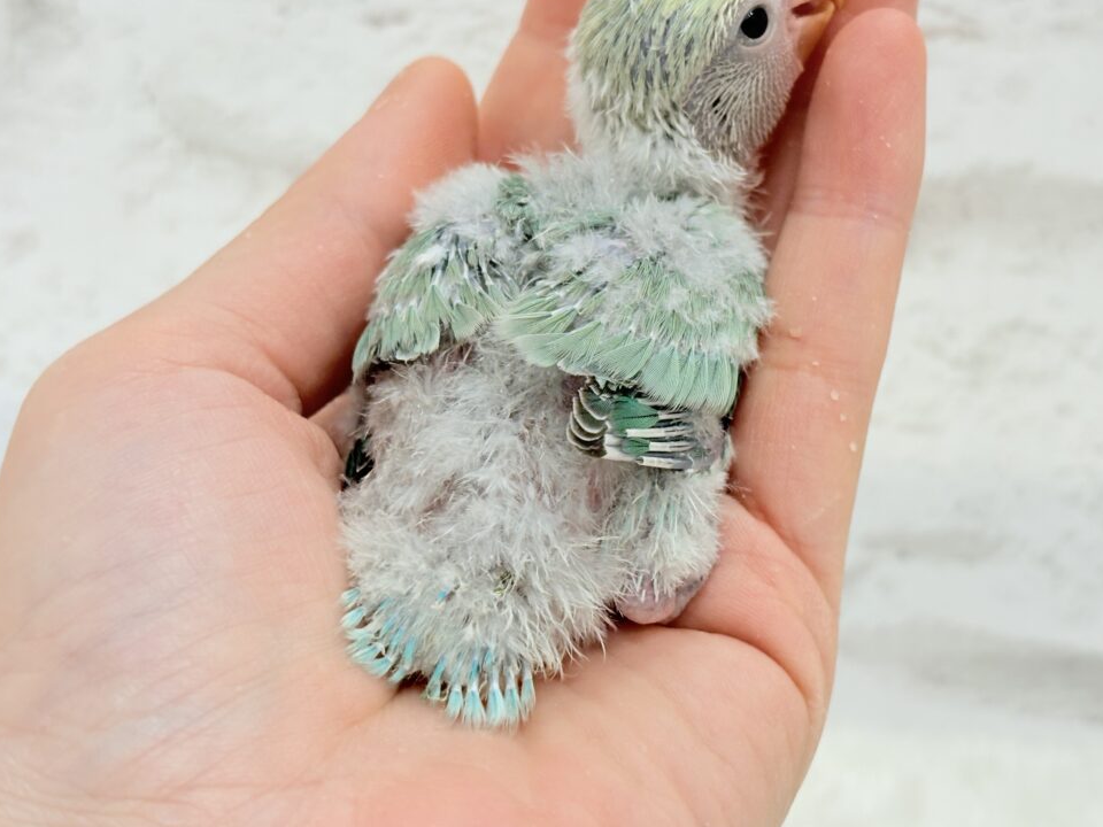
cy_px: 379
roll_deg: -2.4
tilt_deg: -13.8
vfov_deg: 22.6
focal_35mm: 65
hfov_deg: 29.7
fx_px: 2071
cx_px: 665
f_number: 1.6
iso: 80
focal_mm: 5.96
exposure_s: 1/100
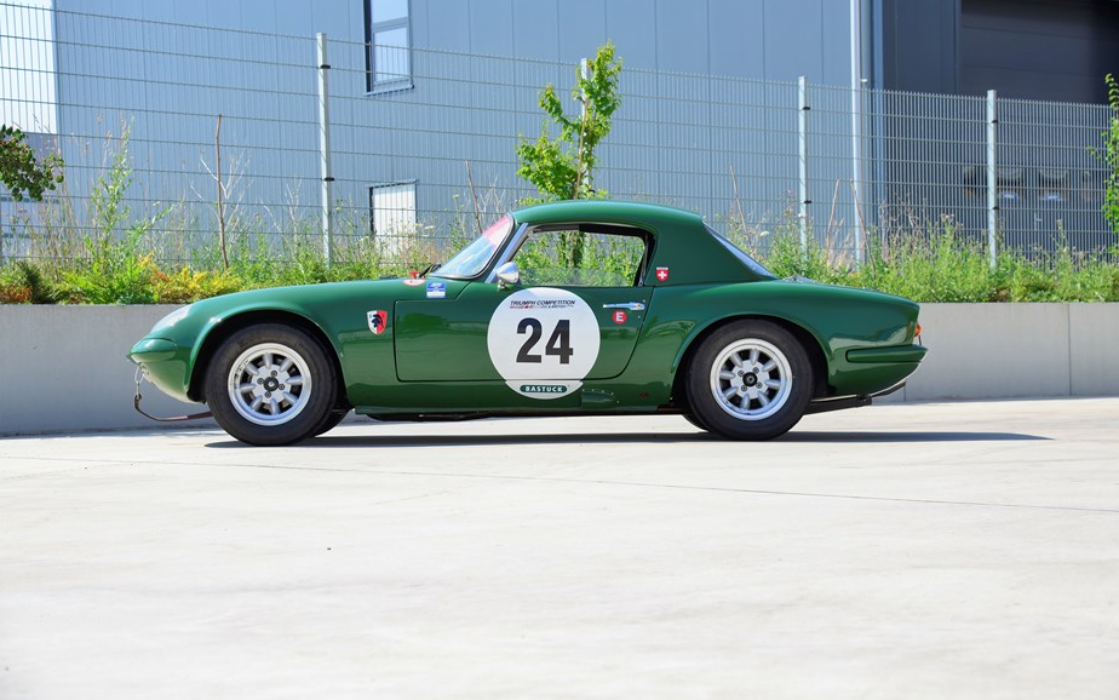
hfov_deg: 27.8
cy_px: 323
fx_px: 2257
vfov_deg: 17.6
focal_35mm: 74
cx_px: 575
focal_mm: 70
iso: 200
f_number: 8
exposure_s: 1/250
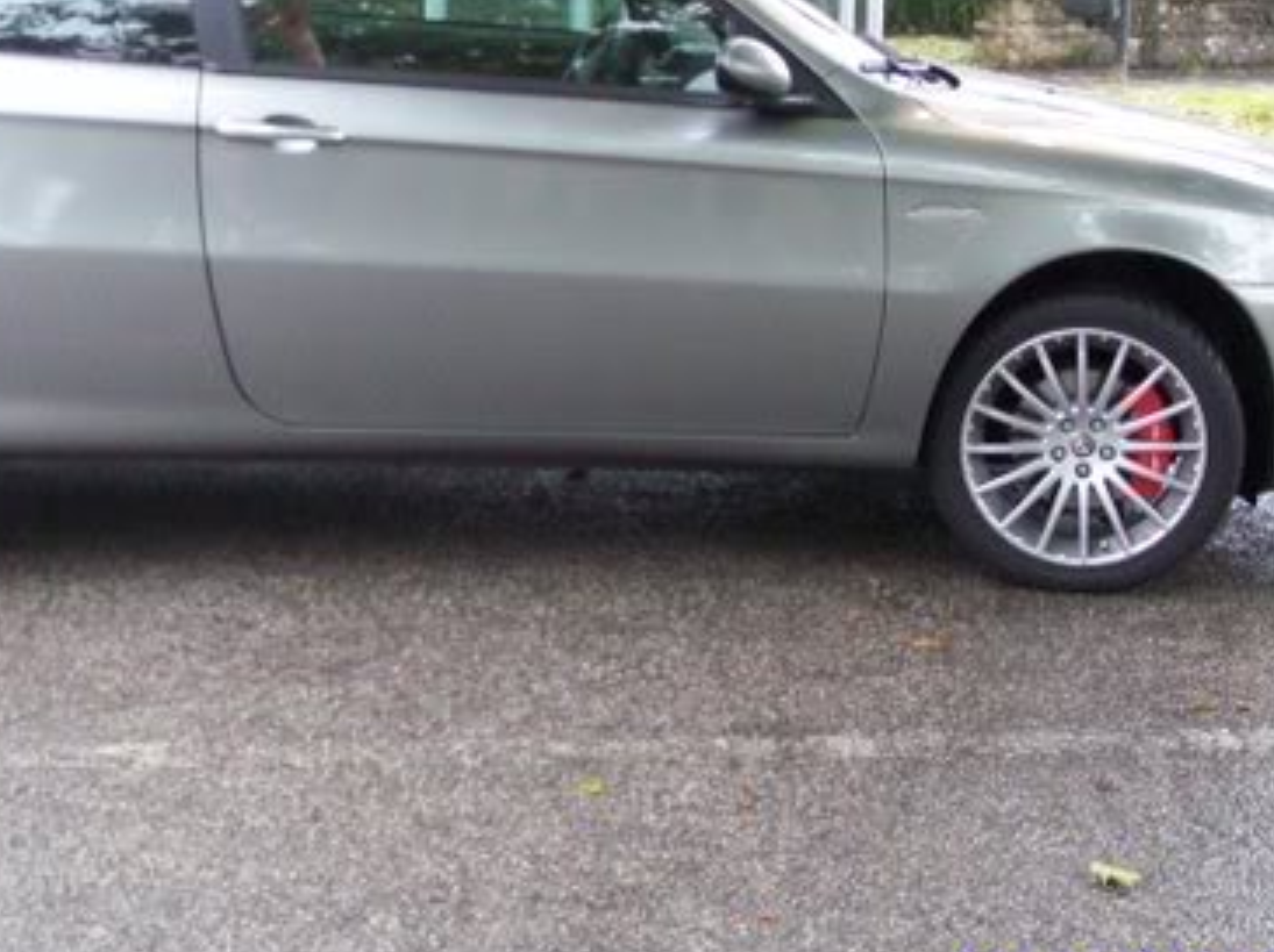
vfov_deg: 18.6
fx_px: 2905
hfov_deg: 24.6
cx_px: 450
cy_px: 328
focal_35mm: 79
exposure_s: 1/27.2
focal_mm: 7.6
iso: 160
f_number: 3
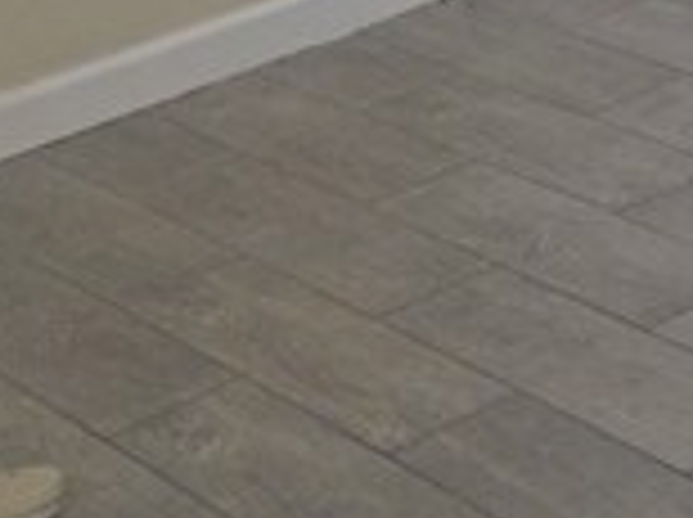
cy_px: -775
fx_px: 3058
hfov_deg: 11.6
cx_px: 1413
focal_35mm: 153
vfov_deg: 8.7
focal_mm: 5.4
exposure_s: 1/40
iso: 100
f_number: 1.8
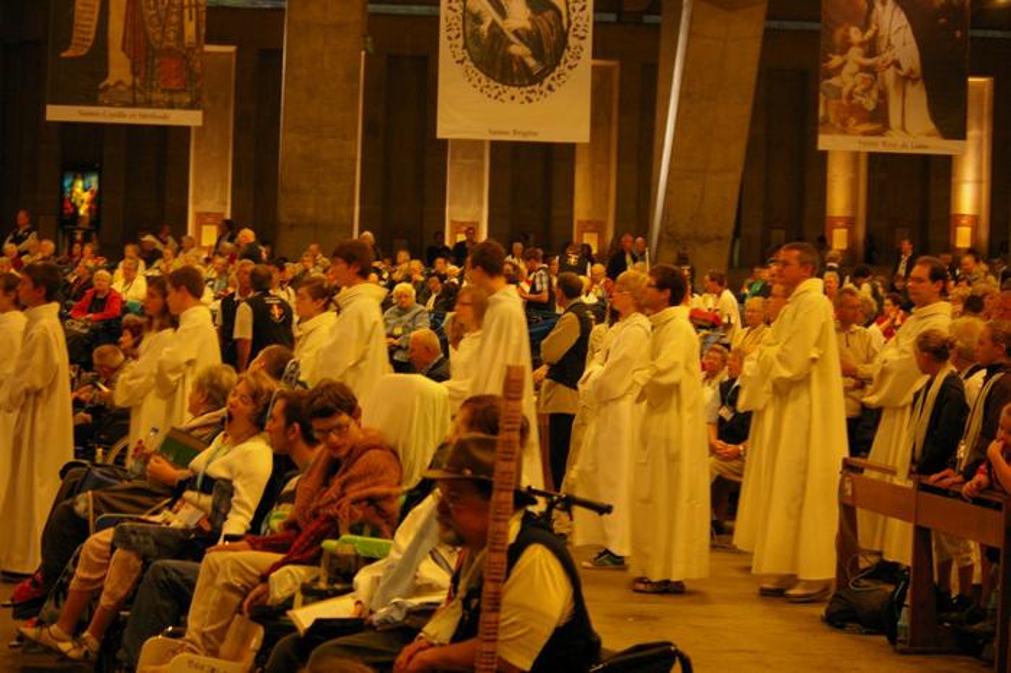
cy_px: 336
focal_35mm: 87
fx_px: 2442
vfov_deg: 15.7
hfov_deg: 23.4
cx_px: 506
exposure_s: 1/30
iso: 800
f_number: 4
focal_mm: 58
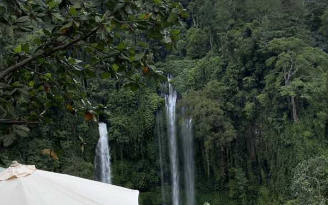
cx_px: 177
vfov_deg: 27.2
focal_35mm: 47
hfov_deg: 42.6
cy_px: 63
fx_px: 420
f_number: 1.6
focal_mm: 5.1
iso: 50
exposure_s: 1/3788
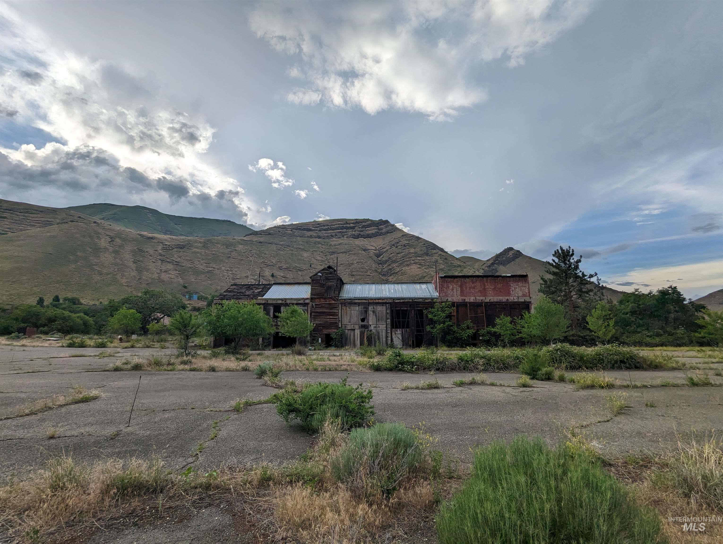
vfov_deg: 78.2
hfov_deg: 94.4
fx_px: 335
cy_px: 272
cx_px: 362
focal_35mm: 16
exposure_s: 1/2703
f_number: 2.2
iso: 42
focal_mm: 2.35
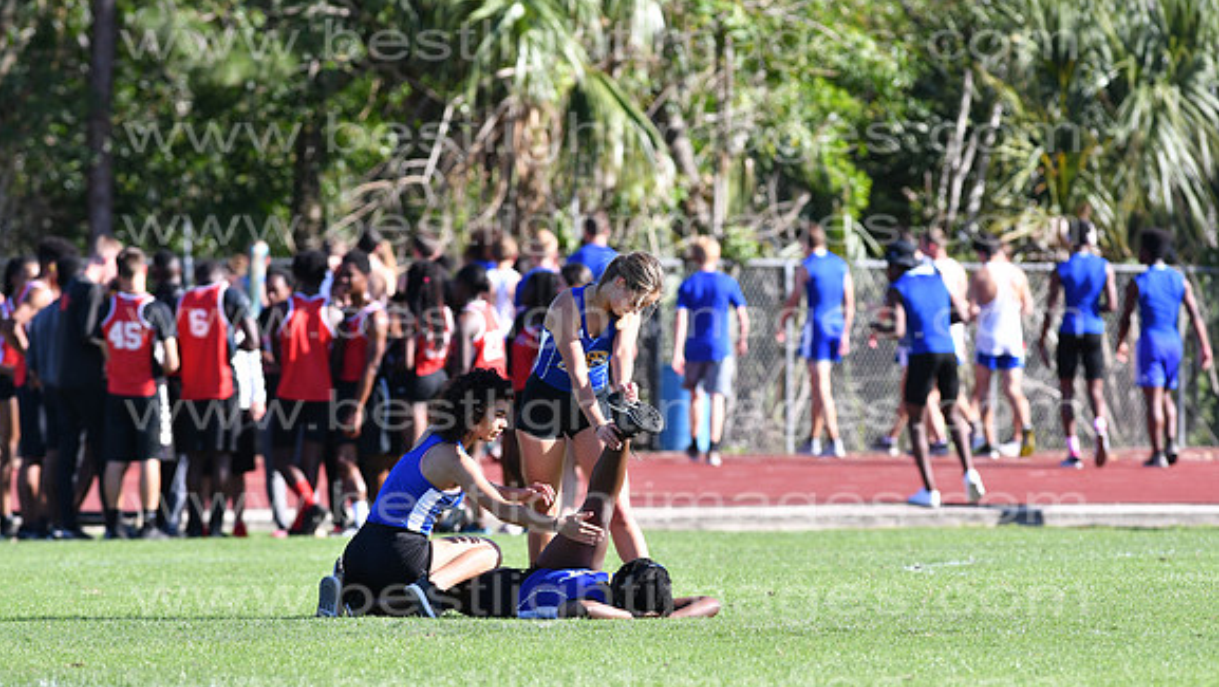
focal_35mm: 474
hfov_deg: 4.6
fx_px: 15326
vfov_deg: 2.6
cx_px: 608
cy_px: 369
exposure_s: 1/500
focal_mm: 300
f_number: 5.6
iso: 200
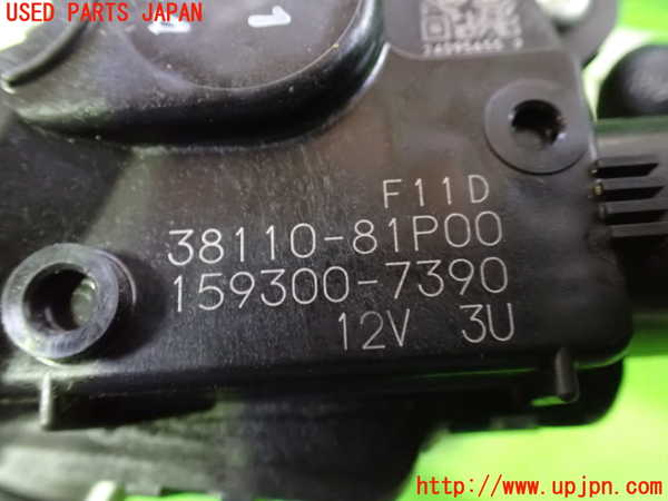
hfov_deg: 60.0
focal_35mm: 30
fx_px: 579
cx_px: 334
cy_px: 250
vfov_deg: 46.8
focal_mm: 5.4
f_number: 2.3
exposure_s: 1/15
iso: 1600
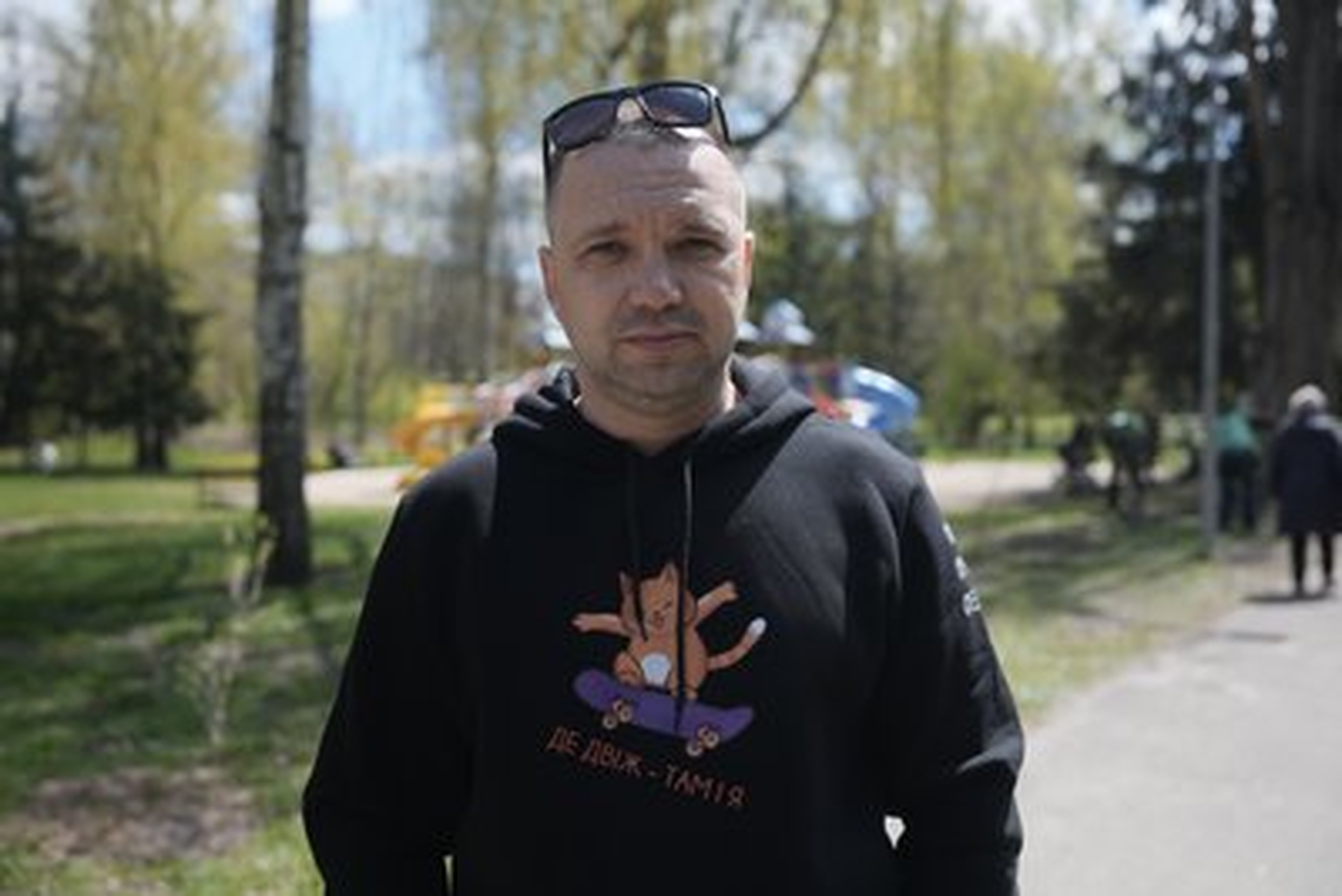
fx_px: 1305
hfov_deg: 54.4
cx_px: 671
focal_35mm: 35
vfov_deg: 37.9
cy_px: 448
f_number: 2.8
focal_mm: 35
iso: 160
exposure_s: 1/100
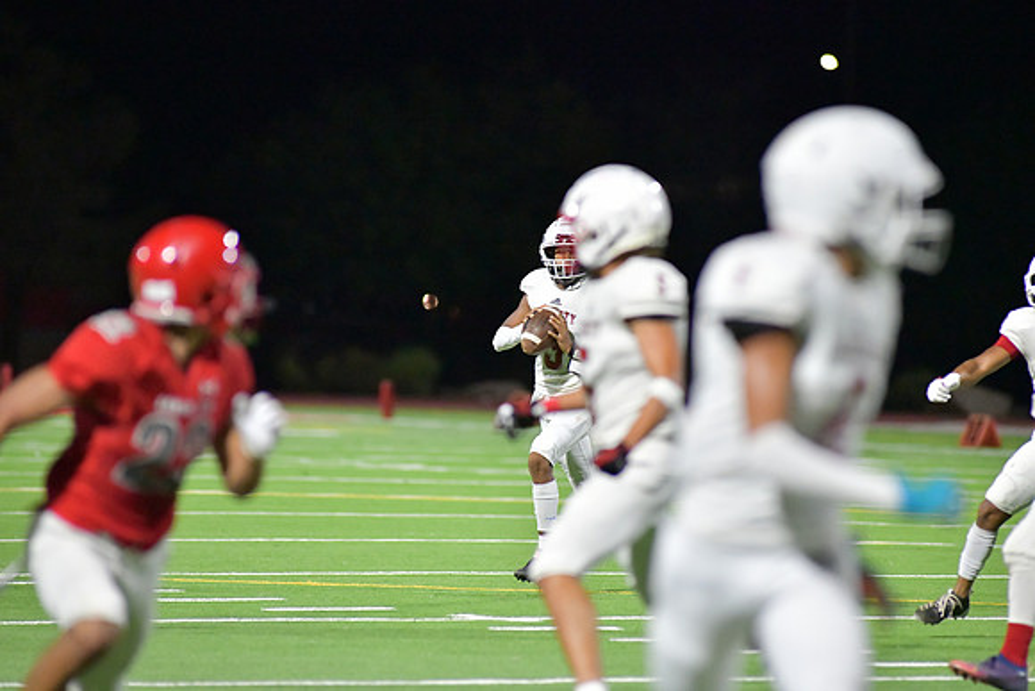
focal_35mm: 300
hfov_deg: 6.9
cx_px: 518
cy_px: 346
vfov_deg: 4.6
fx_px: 8627
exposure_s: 1/1250
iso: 11400
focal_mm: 300
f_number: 4
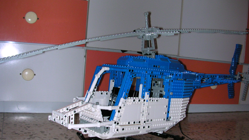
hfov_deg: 49.4
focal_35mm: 41
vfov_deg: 28.8
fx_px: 271
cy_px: 92
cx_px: 126
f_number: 2.7
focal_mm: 5.6
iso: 100
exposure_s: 1/60
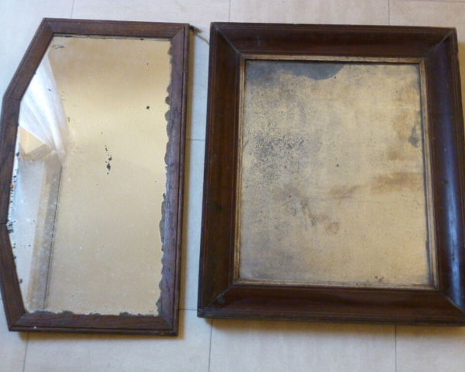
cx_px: 230
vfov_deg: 32.7
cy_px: 186
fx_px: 633
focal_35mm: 46
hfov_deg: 40.3
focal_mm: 7.9
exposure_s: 1/10
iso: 400
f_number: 3.4
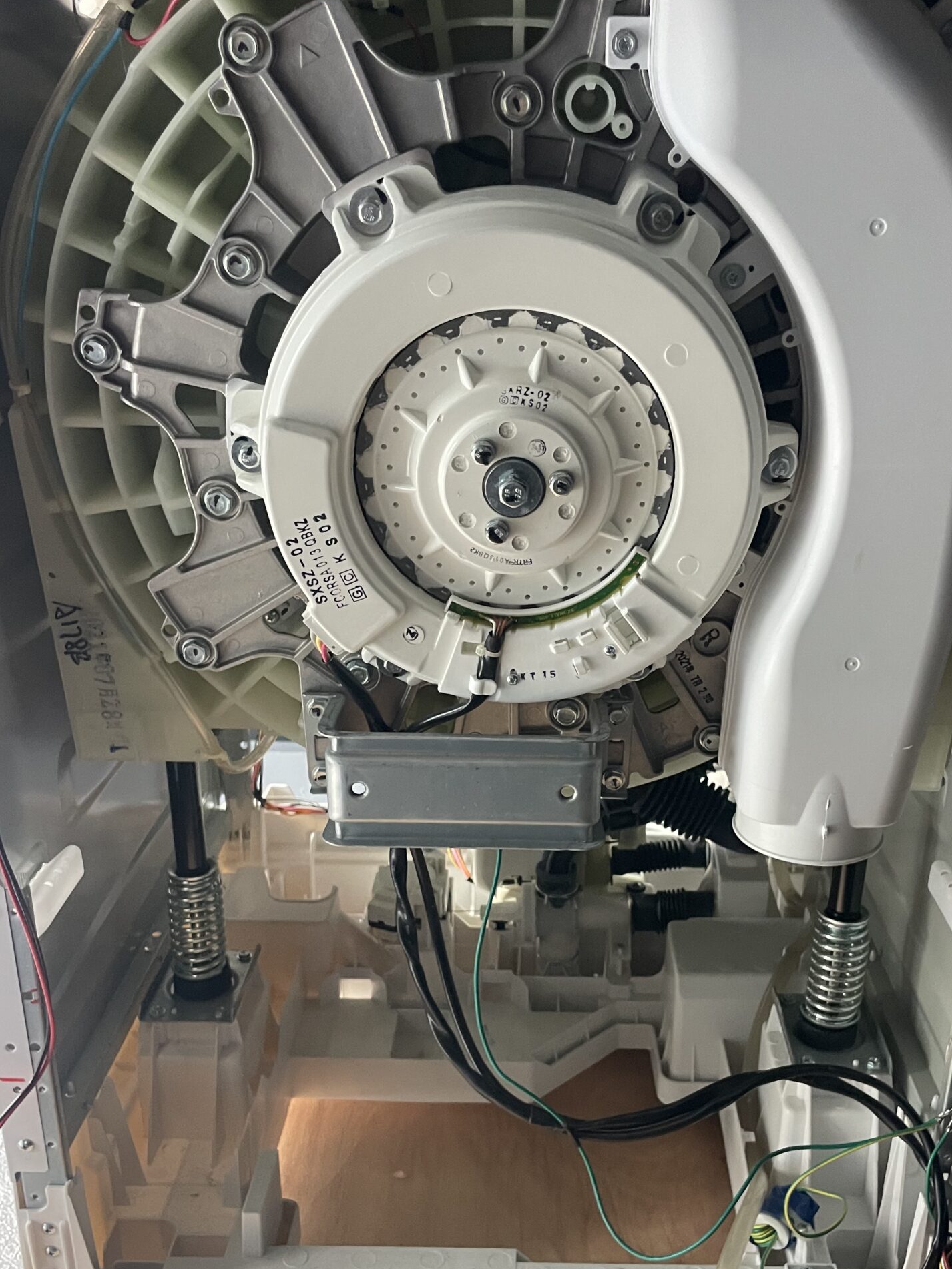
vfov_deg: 52.2
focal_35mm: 35
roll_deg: -1.4
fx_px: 1284
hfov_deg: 40.6
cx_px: 555
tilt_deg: -23.3
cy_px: 771
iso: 400
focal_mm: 4.2
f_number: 1.6
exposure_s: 1/60
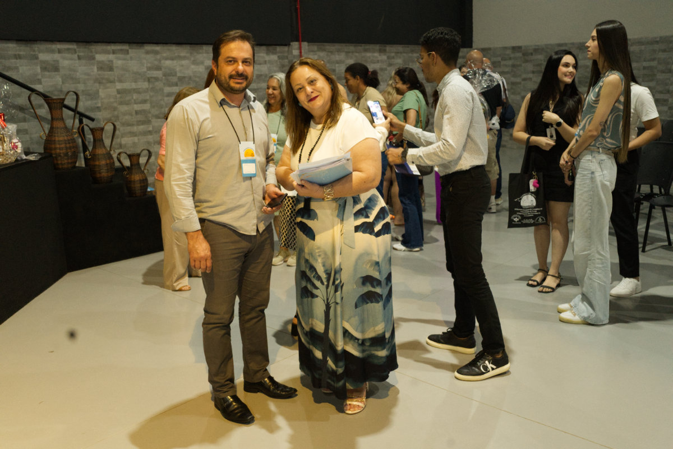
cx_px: 336
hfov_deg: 54.4
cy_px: 224
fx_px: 655
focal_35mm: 35
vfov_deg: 37.9
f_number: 5.6
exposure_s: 1/80
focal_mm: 35
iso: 10000
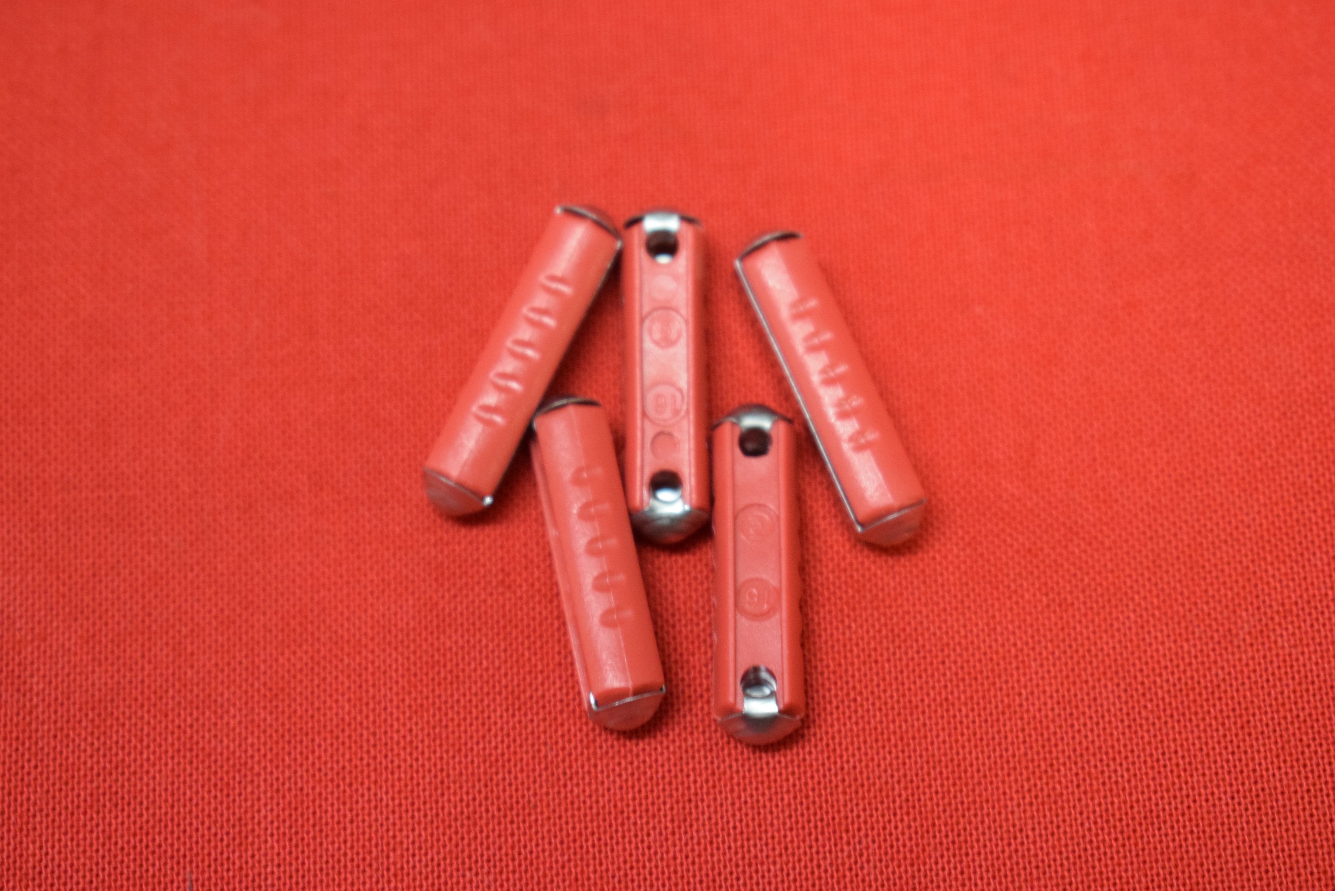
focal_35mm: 82
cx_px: 668
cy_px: 446
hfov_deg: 24.6
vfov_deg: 16.6
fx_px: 3060
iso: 1600
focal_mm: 55
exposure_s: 1/60
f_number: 5.6
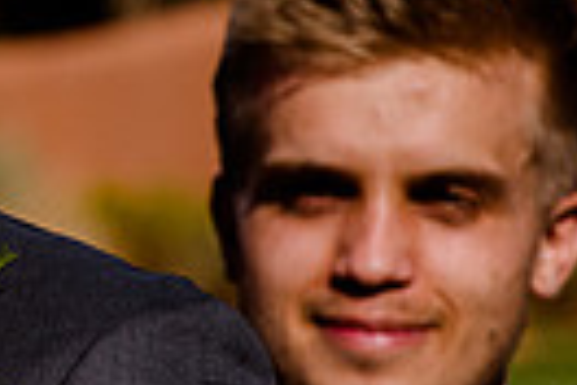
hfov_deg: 1.7
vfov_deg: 1.1
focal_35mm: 1239
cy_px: 21
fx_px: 19857
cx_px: -1038
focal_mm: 190
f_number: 11
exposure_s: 1/800
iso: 200
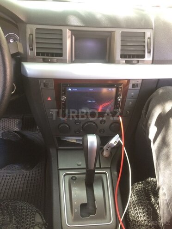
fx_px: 192
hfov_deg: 48.2
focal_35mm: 29
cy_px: 114
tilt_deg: -33.0
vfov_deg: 61.7
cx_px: 86
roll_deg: -0.8
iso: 125
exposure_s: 1/33
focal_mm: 4.15
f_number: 2.2
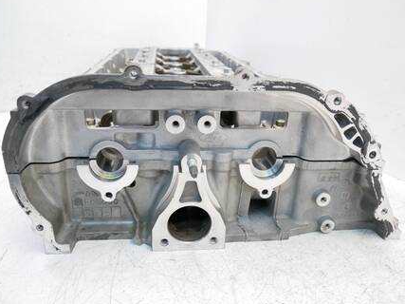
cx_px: 200
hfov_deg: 65.3
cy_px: 143
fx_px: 316
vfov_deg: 51.3
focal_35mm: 27
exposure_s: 1/60
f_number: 3.5
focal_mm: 12
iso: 800
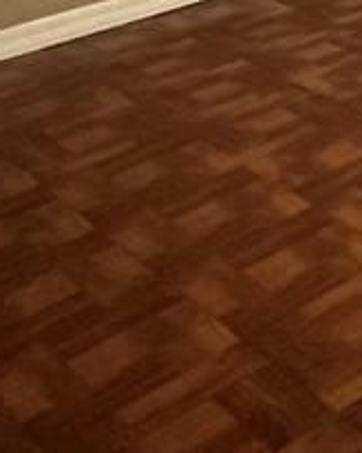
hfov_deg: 14.7
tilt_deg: -4.9
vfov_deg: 20.4
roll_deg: +0.0
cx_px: 786
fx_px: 1071
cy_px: -232
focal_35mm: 80
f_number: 2.2
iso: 250
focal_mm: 2.22
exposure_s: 1/120
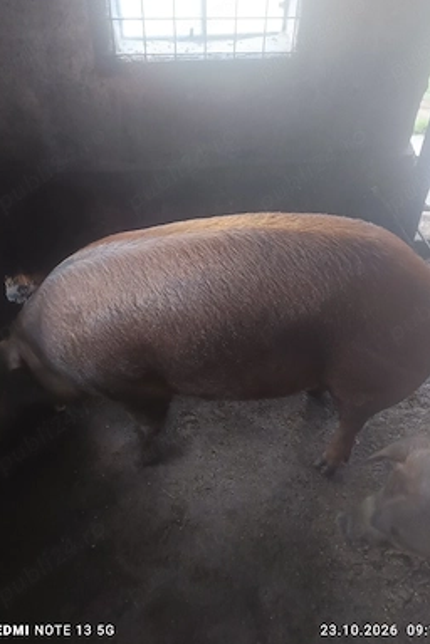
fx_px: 466
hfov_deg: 49.6
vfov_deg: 69.4
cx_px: 215
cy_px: 320
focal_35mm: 26
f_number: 1.7
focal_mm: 5.31
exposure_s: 1/25.1
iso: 1564
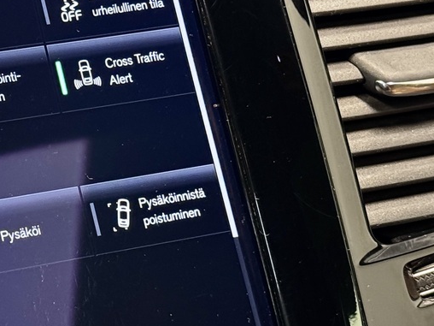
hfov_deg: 14.2
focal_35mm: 136
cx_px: -42
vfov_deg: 10.9
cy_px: 204
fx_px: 1705
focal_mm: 6.76
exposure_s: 1/25
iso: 500
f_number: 1.78
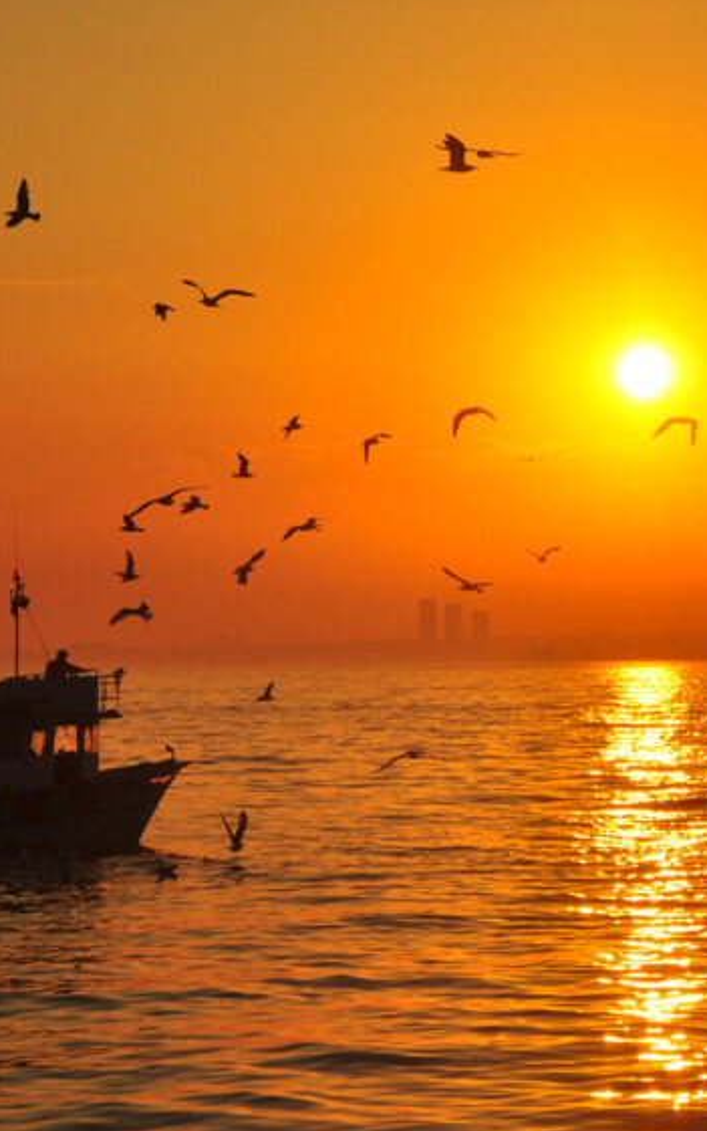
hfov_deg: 8.9
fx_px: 4528
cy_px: 603
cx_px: 318
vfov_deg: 14.2
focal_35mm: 147
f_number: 5
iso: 200
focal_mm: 58
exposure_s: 1/4000
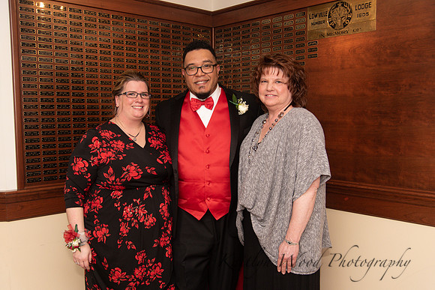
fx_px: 423
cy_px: 145
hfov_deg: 54.4
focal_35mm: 35
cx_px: 218
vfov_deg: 37.9
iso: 800
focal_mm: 35
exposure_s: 1/200
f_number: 4
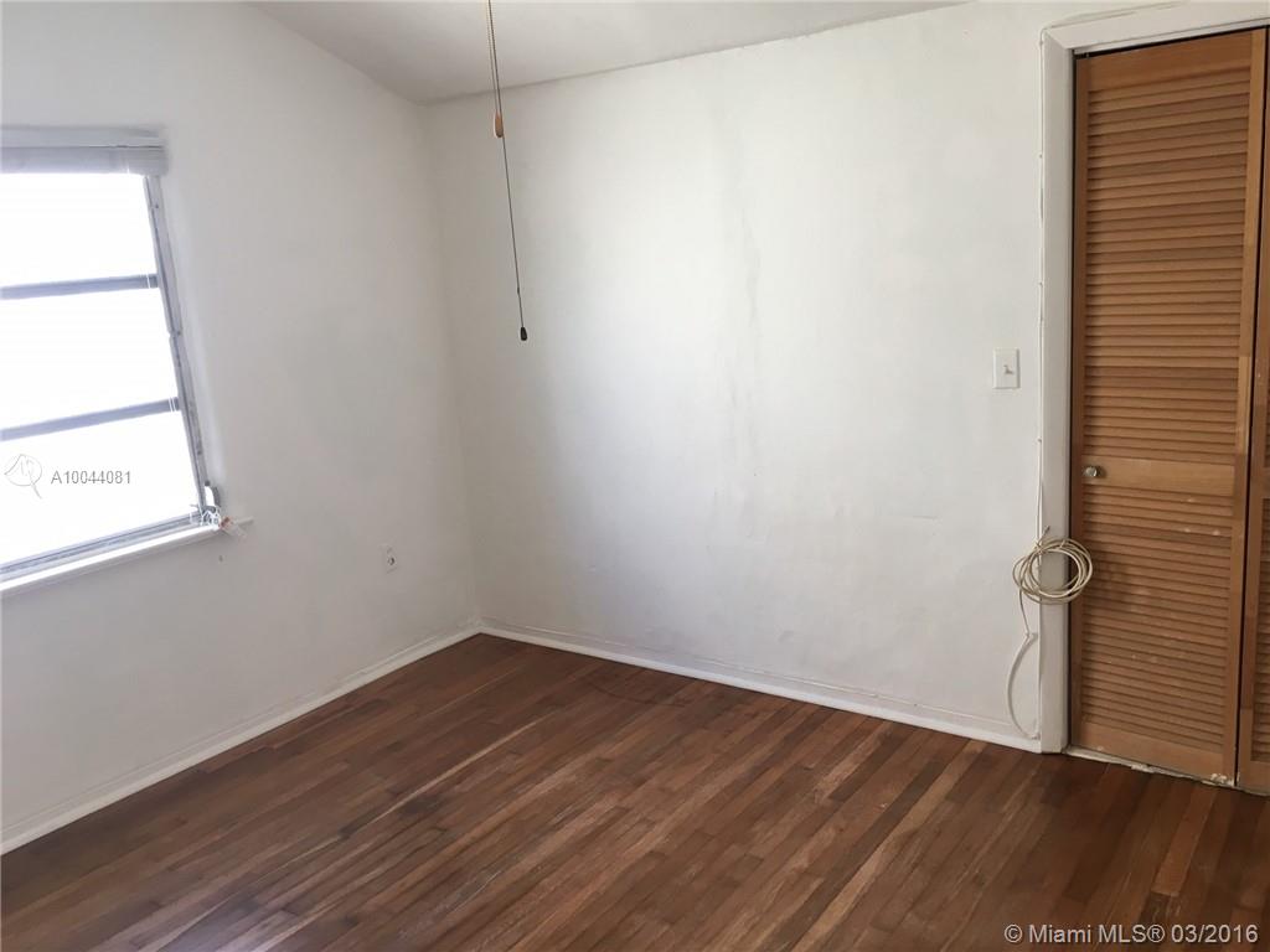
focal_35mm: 29
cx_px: 635
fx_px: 1064
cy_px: 476
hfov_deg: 61.7
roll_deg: +3.5
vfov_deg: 48.2
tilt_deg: -11.7
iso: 50
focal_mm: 4.15
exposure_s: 1/30
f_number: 2.2
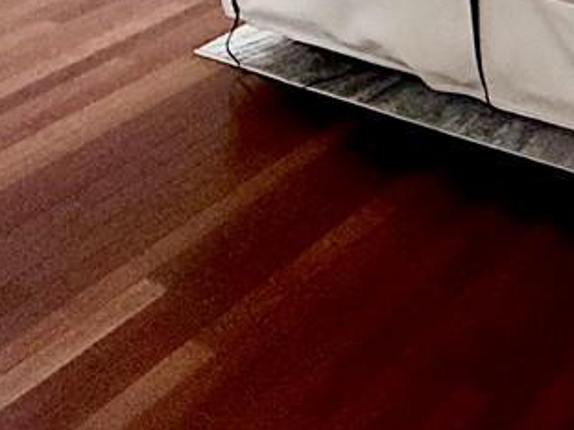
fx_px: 1193
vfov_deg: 16.0
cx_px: 908
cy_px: -424
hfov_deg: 21.6
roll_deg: -0.7
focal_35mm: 72
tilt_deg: -7.0
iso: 200
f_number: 2.2
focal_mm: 2.22
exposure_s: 1/120
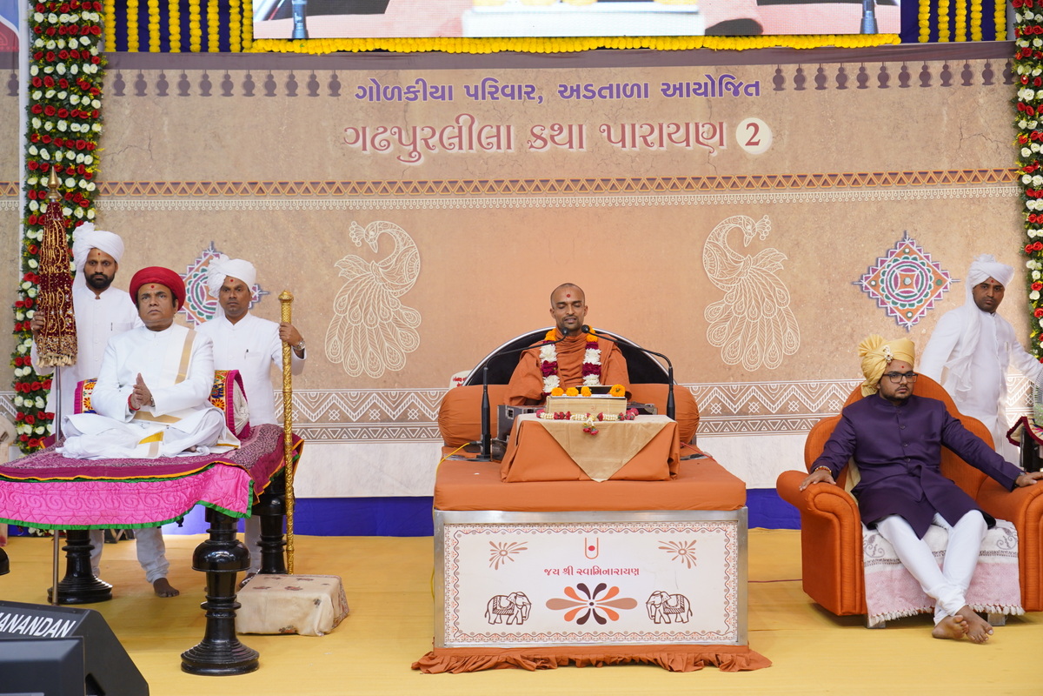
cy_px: 348
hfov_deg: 32.9
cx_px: 522
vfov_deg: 22.3
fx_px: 1767
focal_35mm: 61
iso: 1000
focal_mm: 61
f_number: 4.5
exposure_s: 1/160
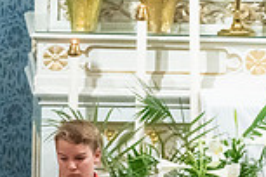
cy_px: 199
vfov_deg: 1.8
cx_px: -179
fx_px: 5608
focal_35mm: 759
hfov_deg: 2.7
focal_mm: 200
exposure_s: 1/60
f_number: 11
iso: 5000
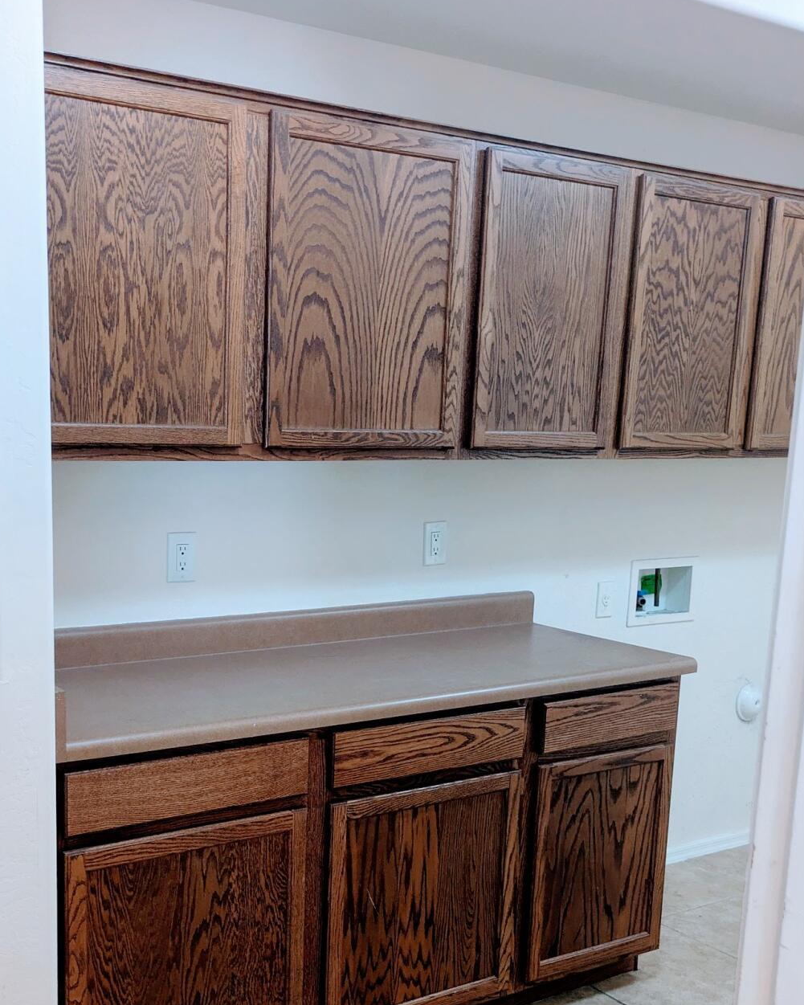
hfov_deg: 38.0
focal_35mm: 39
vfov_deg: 46.4
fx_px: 1160
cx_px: 294
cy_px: 627
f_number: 1.89
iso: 198
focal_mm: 5.43
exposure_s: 1/30
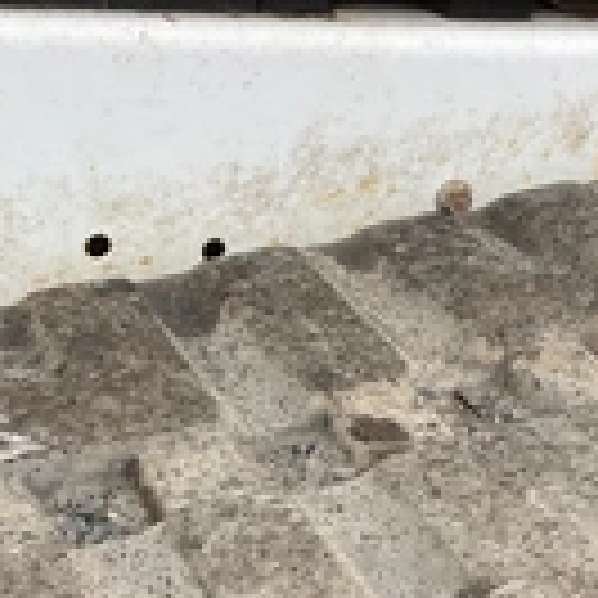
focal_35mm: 77
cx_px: 405
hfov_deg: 22.4
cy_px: 508
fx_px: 1505
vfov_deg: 22.1
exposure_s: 1/122
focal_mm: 3
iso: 16
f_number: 1.8
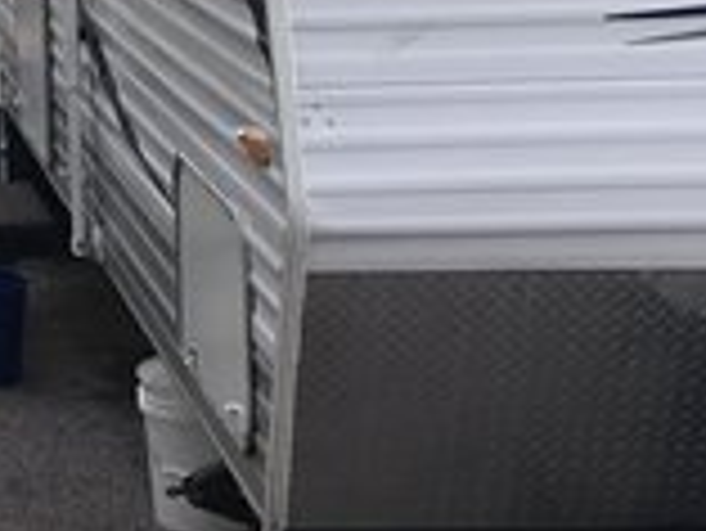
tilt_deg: -0.8
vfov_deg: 14.6
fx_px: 1939
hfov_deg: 18.9
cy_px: -248
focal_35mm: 95
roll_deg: +0.6
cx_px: -254
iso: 25
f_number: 1.8
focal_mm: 3.99
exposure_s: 1/120
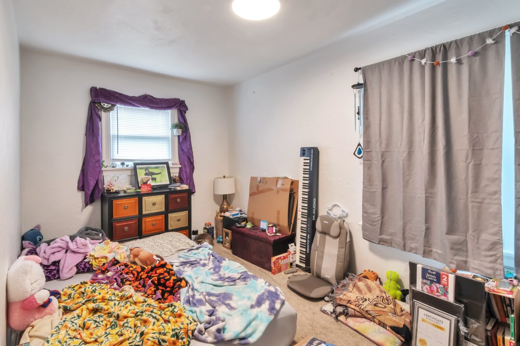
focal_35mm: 16
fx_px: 238
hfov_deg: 95.0
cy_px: 173
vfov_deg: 72.0
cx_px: 260
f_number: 20
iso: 800
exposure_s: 1/2.5
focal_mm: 11
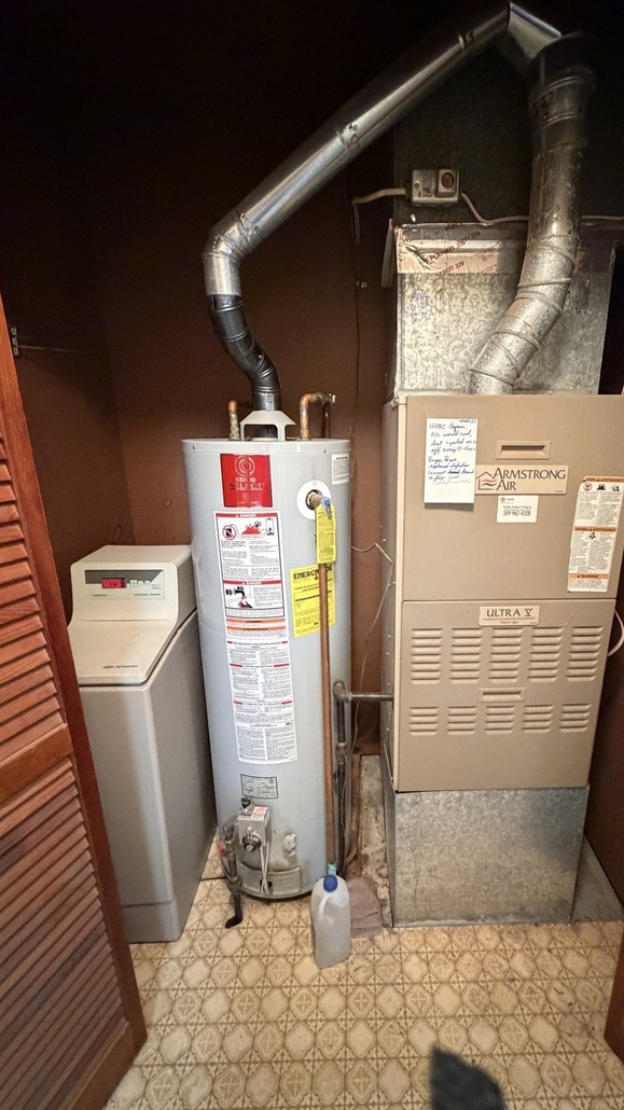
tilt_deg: -15.2
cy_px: 557
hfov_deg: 66.5
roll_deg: +0.9
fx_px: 471
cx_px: 369
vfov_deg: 99.4
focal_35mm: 16
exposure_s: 1/40
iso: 1000
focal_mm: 2.22
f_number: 2.2
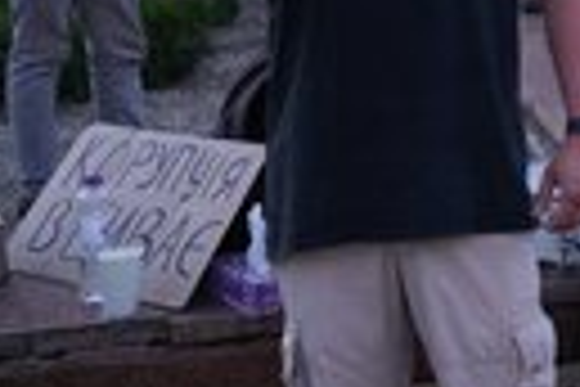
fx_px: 1450
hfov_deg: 20.2
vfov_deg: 14.3
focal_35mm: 90
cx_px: 805
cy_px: -173
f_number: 6.3
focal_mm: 29
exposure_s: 1/80
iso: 200
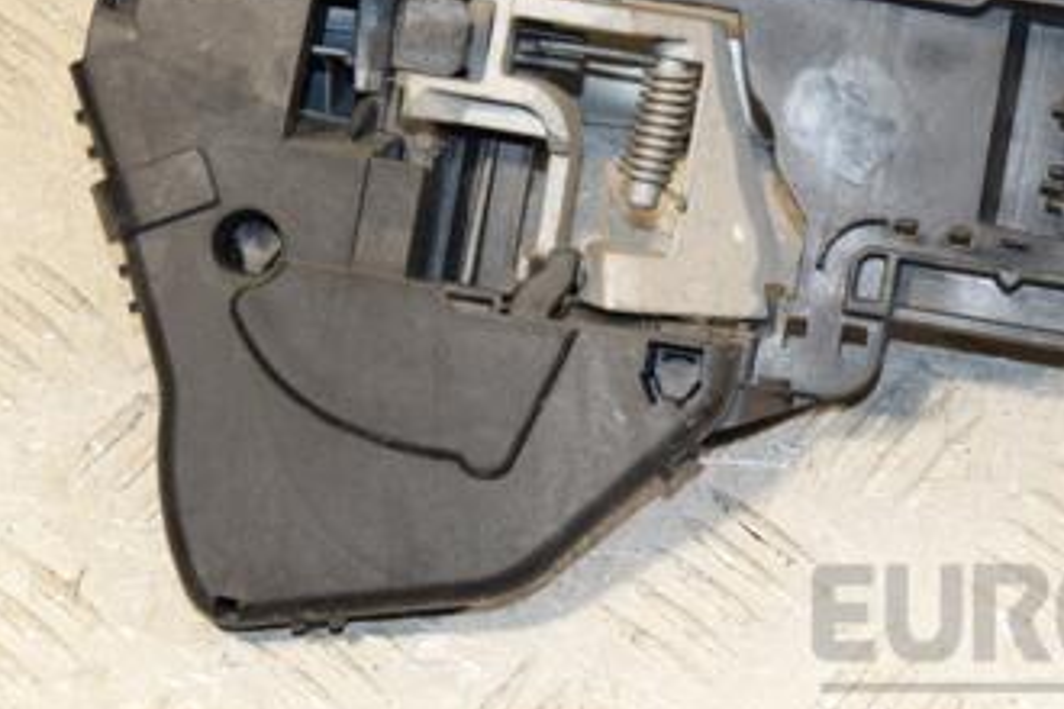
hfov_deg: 16.6
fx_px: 3632
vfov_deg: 11.1
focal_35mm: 123
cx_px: 751
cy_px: 184
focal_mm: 45
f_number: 7.1
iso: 800
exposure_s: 1/200
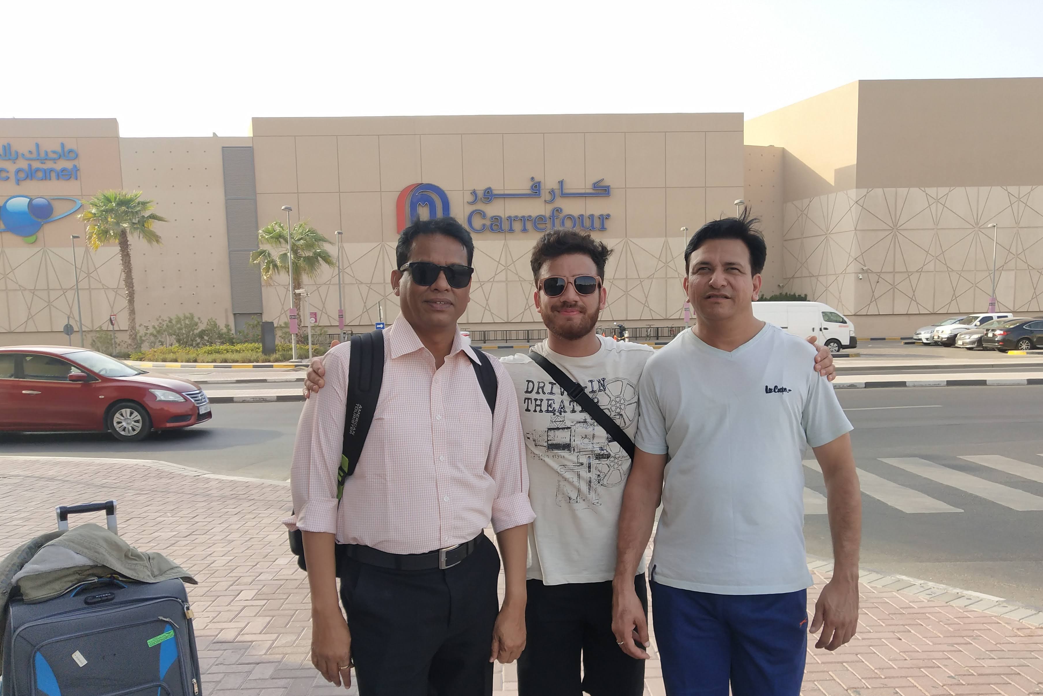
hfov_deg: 54.4
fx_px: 1014
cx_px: 556
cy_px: 435
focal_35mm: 35
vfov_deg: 37.6
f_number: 1.8
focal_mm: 3.95
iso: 128
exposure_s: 1/964
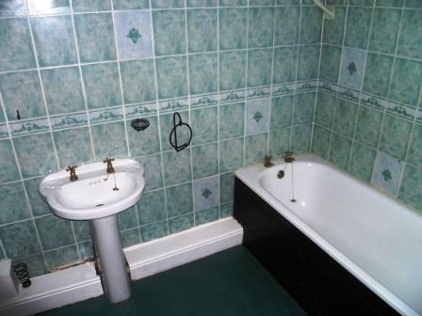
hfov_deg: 63.4
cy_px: 158
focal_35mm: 28
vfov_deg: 49.7
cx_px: 211
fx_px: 341
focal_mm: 5
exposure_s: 1/30
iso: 200
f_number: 2.8
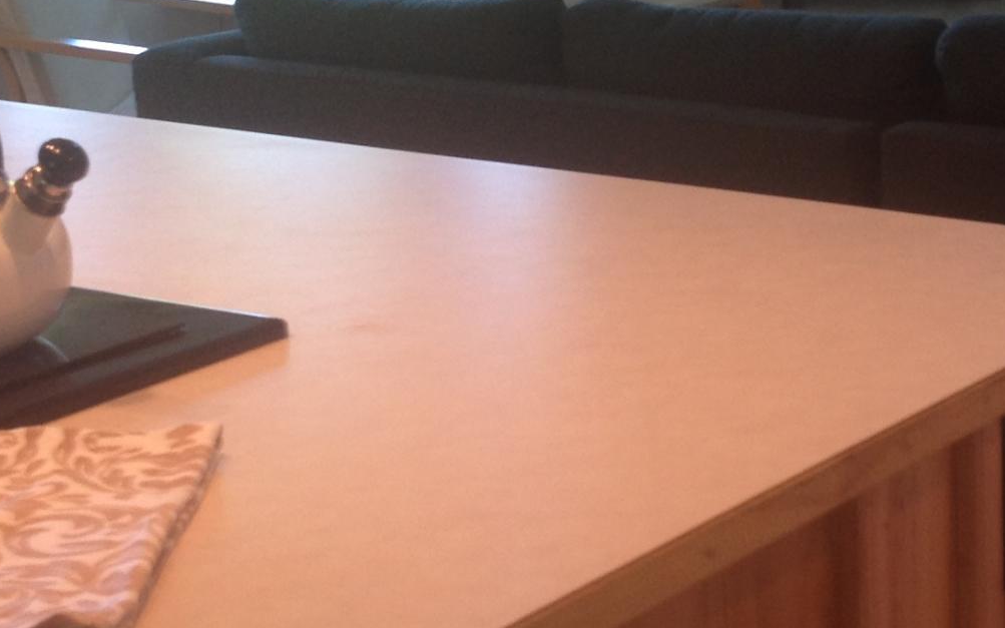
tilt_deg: -11.4
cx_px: 847
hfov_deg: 18.5
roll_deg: +0.8
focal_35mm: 111
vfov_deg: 11.7
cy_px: 9
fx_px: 3040
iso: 50
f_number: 2.4
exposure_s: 1/24
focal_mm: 4.28
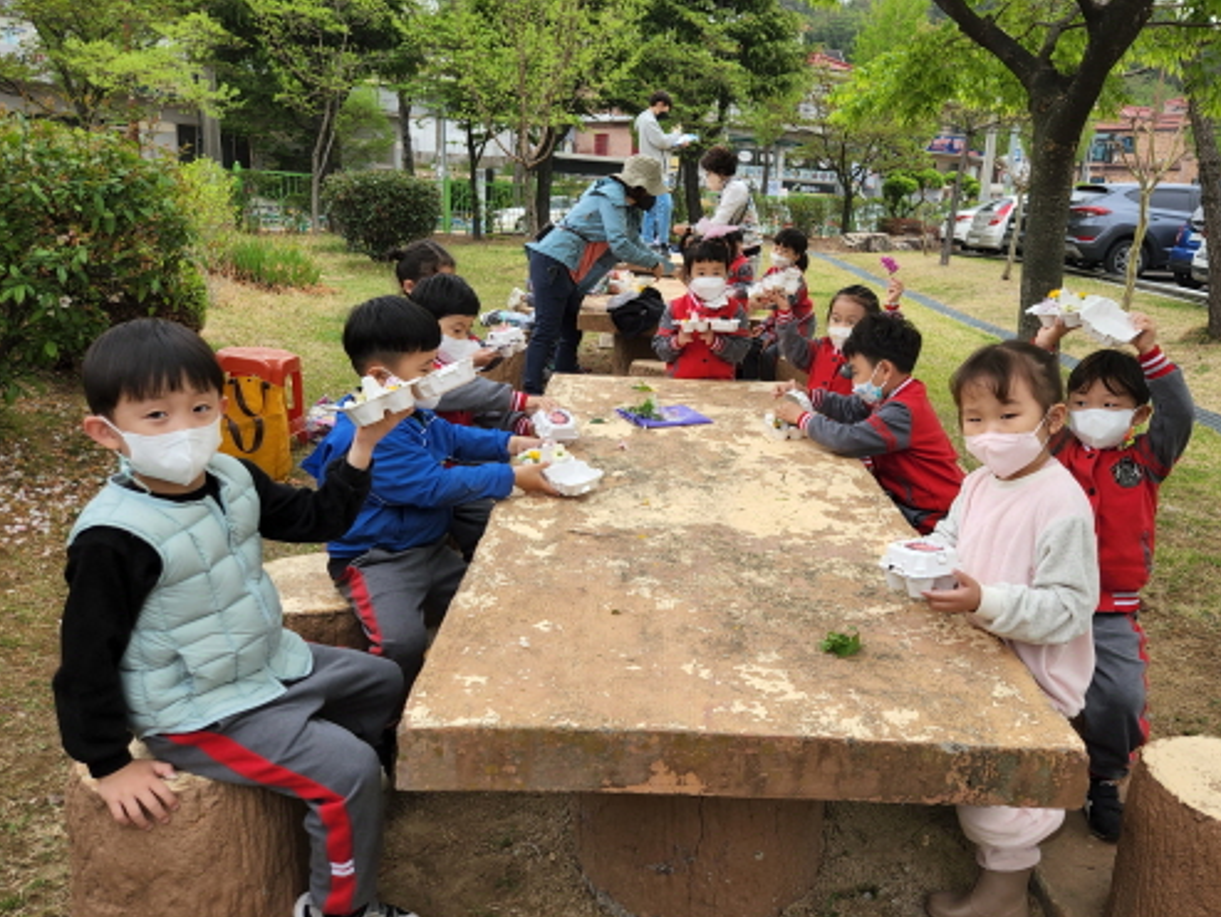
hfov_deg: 63.1
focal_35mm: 28
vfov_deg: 49.6
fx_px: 988
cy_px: 399
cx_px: 703
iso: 20
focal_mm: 5.4
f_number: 1.8
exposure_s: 1/294
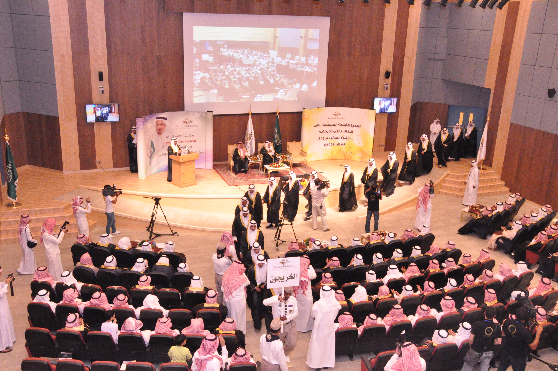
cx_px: 279
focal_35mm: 36
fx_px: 557
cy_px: 186
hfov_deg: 53.2
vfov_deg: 36.8
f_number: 10
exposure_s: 1/60
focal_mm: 24
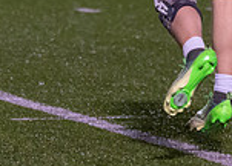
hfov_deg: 2.7
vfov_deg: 1.9
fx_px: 4957
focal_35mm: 752
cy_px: -121
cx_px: 169
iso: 2500
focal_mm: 111
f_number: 2.8
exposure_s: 1/1000
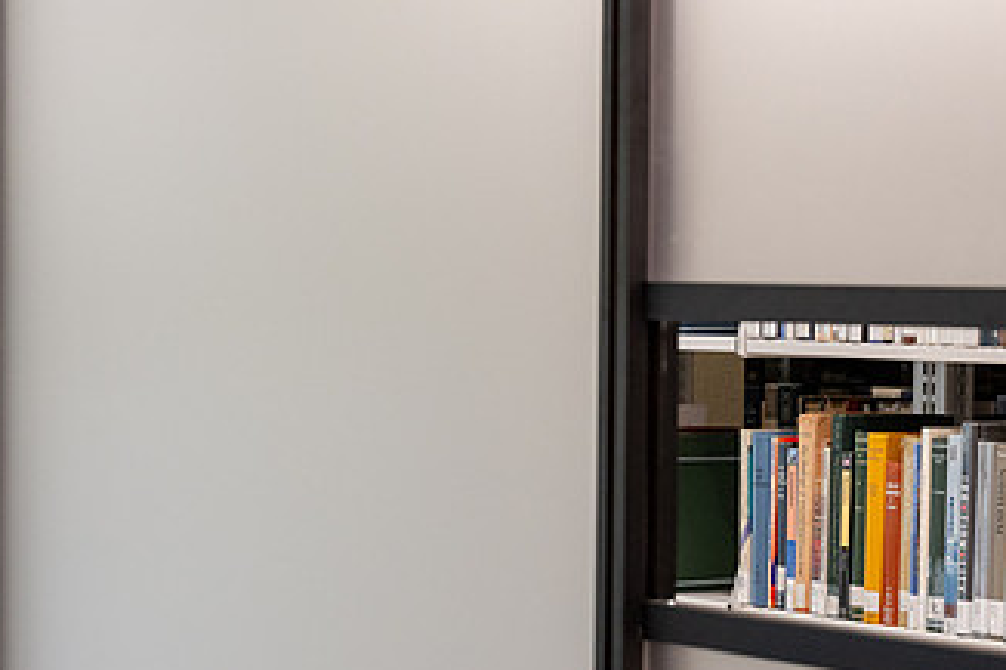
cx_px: 555
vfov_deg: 10.8
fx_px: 3547
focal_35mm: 127
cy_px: 375
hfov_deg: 16.1
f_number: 5
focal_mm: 70
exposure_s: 1/160
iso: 1600
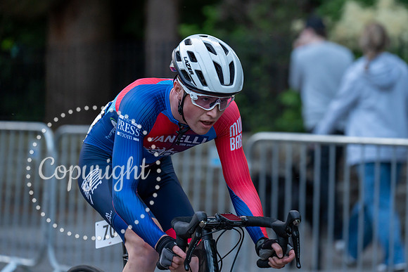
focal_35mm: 188
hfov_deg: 11.0
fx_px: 2127
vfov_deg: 7.3
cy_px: 104
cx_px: 252
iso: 1250
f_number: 2.8
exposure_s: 1/1000
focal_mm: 152
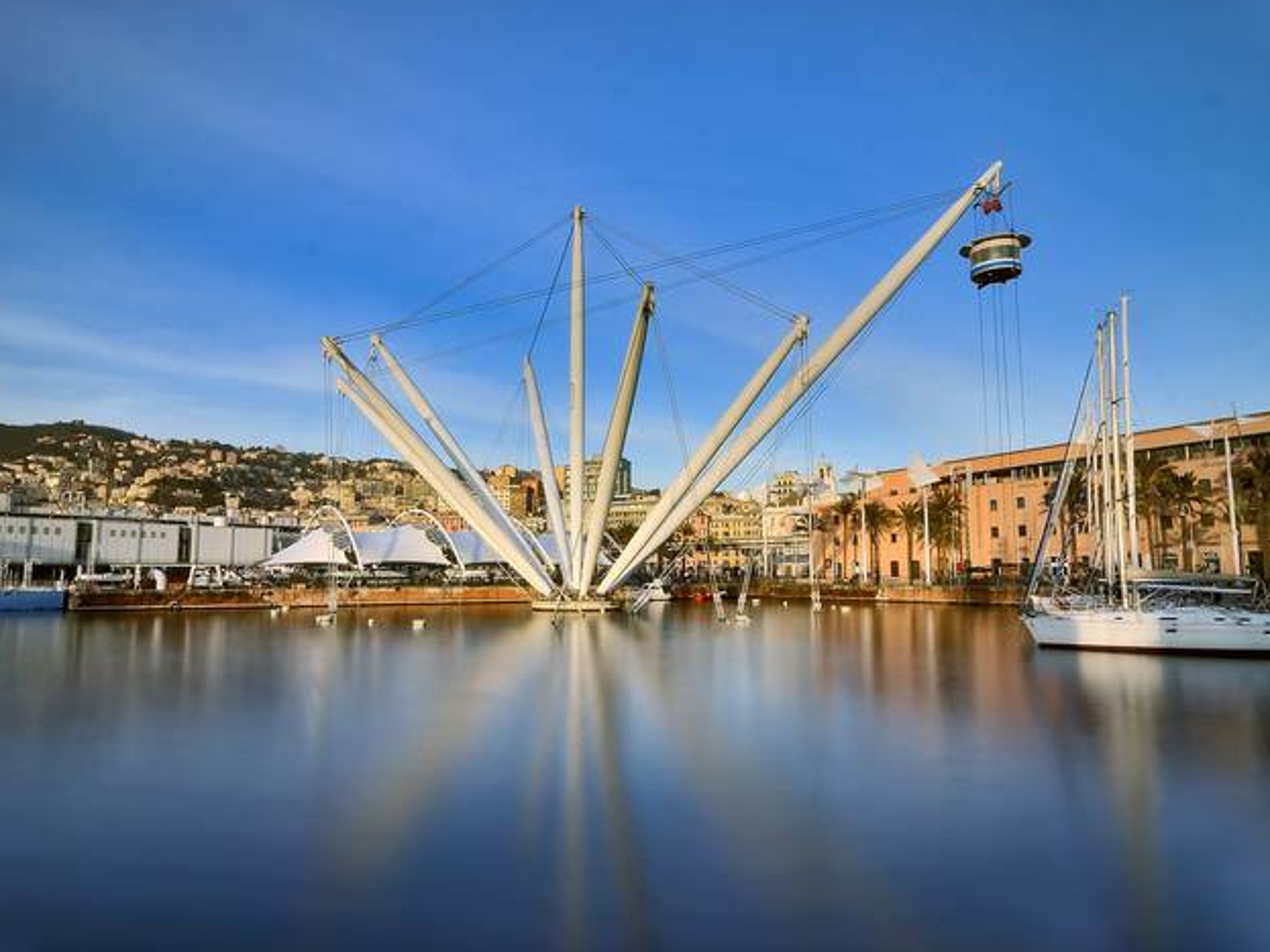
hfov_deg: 81.7
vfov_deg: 65.9
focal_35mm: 20
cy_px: 467
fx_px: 734
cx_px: 614
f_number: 22
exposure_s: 20
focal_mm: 12
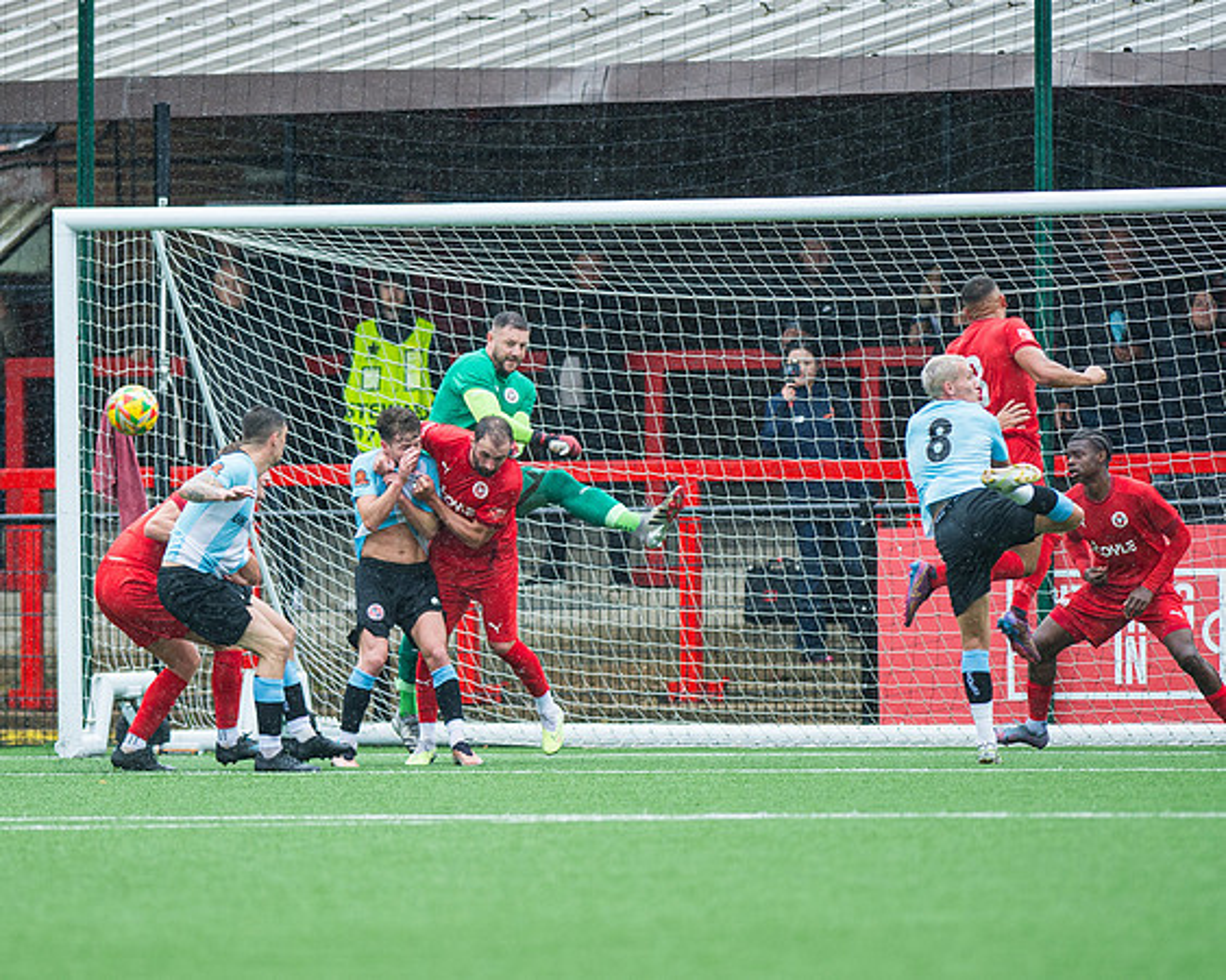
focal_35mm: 507
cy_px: 490
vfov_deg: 3.1
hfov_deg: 3.8
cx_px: 490
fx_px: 18382
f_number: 2.8
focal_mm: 300
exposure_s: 1/1600
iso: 400
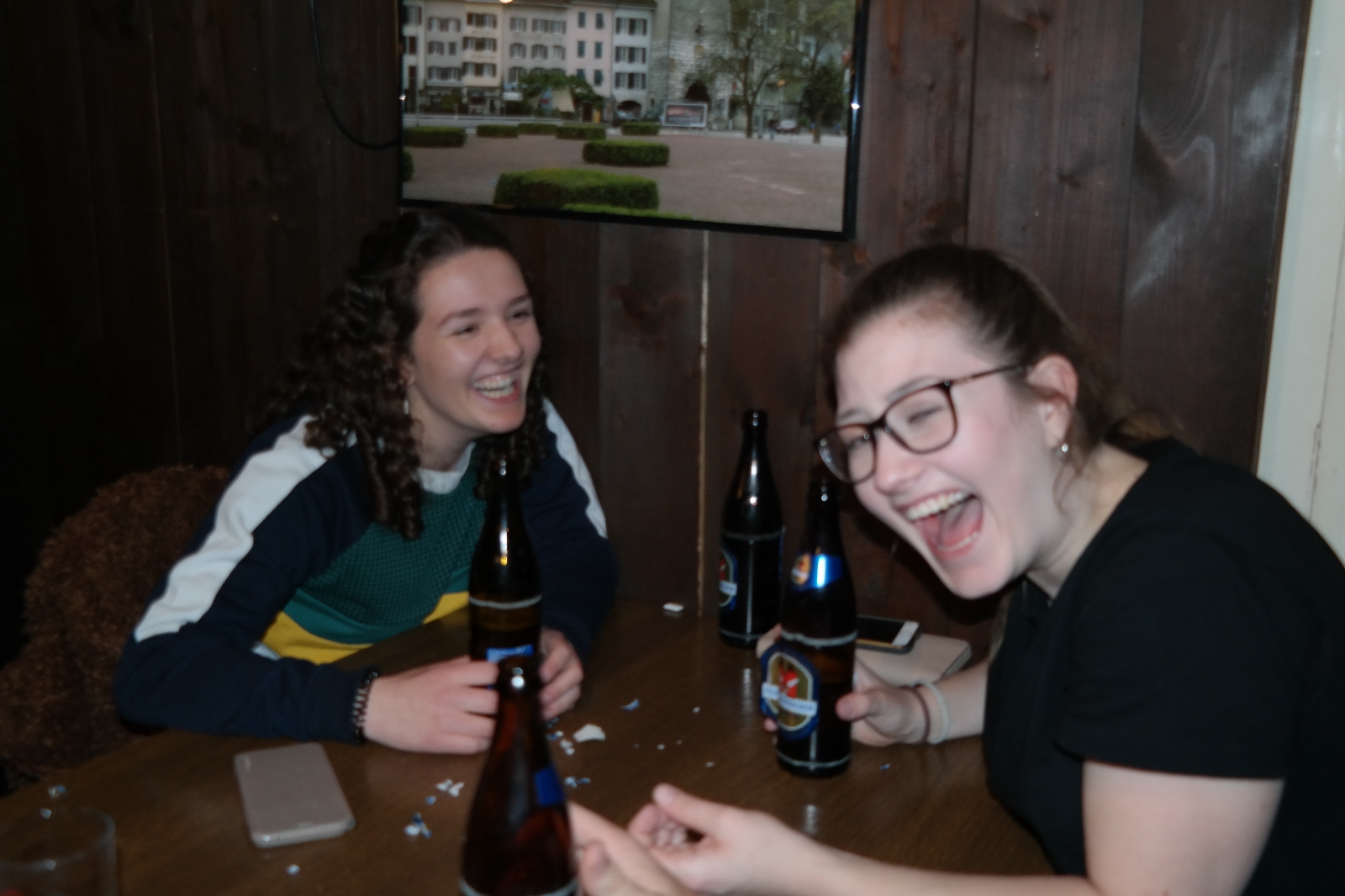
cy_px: 448
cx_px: 672
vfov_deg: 36.9
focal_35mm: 36
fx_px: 1345
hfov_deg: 53.1
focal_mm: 24
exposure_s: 1/50
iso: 400
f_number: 4
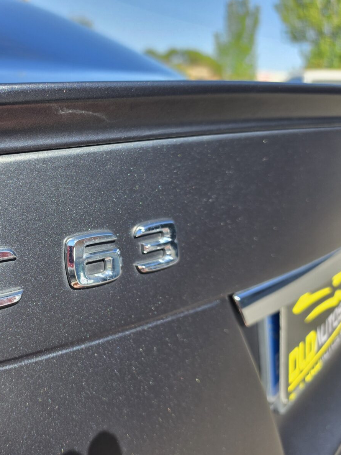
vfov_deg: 58.4
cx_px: 60
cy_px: 229
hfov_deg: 43.0
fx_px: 407
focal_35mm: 31
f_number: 1.4
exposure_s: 1/3100
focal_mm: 6.5
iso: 64
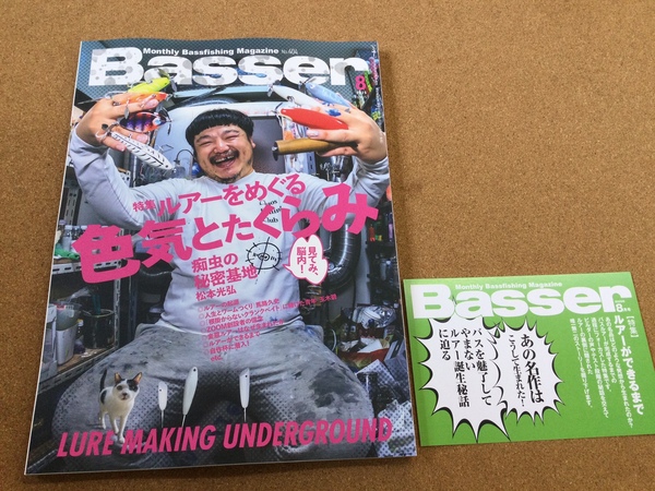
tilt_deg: -70.2
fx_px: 587
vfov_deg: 45.4
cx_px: 328
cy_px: 246
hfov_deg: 58.4
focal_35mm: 31
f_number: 2.4
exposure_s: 1/40
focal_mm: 3.3
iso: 32
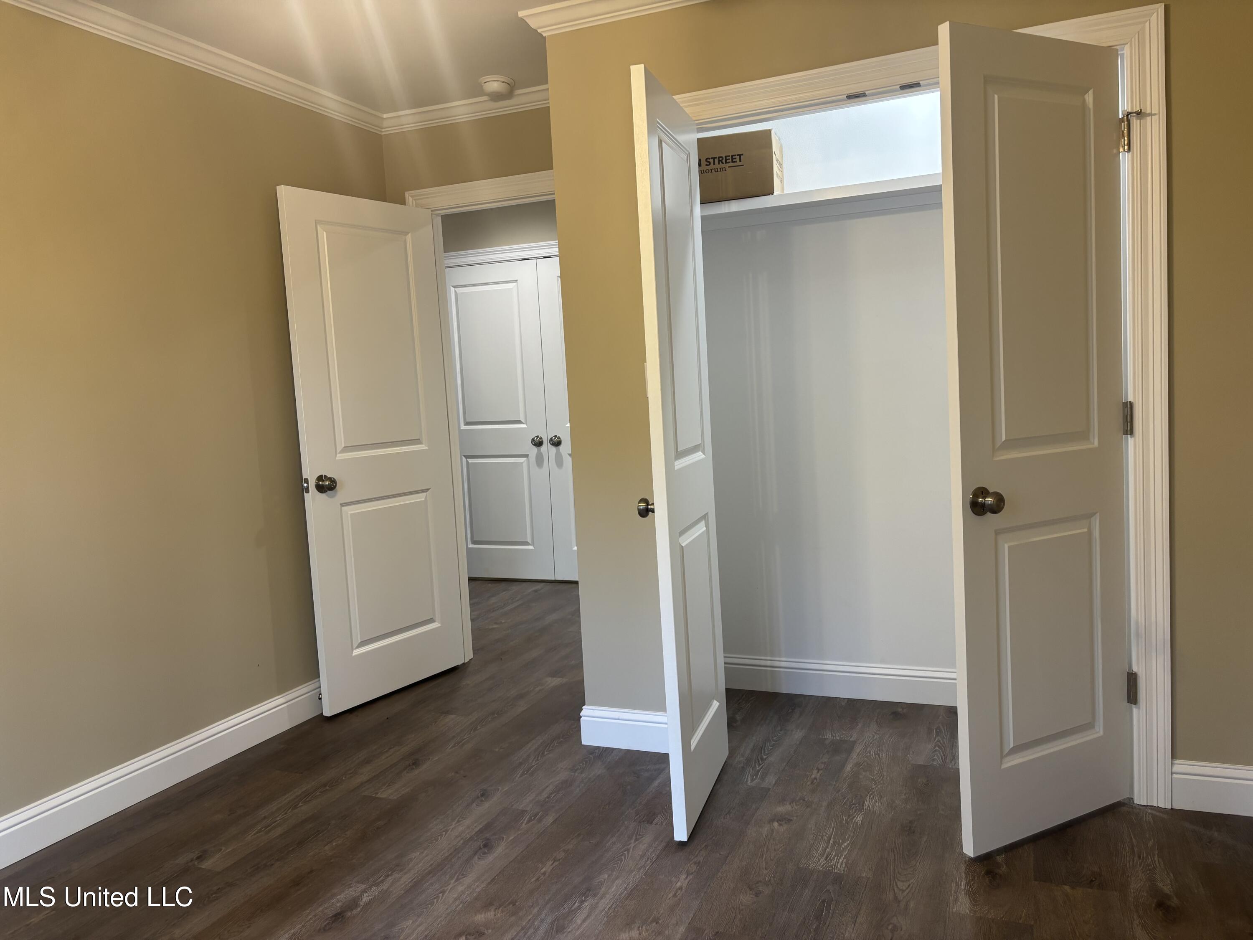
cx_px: 626
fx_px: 941
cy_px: 470
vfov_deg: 53.1
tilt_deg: -4.9
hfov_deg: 67.3
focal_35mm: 26
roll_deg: +2.6
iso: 80
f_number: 1.6
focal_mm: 5.96
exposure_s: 1/60
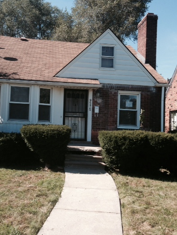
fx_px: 273
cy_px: 114
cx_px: 72
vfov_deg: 46.8
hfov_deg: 35.8
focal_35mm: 40
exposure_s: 1/874
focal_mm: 4.12
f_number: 2.4
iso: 50
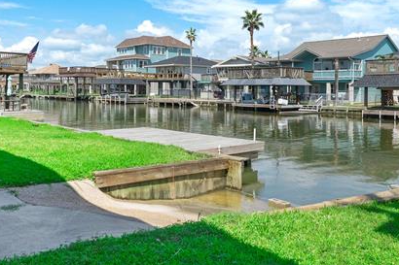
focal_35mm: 35
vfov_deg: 37.4
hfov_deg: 54.3
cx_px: 222
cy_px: 87
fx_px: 388
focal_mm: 14
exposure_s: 1/2000
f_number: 8
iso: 640
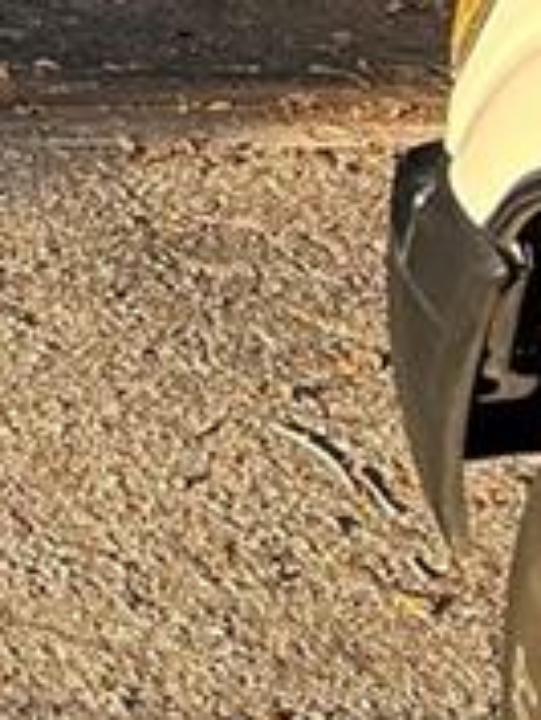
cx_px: -1001
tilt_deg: +3.8
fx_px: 3663
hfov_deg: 7.5
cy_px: -1338
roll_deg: -1.5
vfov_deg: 9.3
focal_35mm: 176
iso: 50
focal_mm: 5.7
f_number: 1.5
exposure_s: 1/646
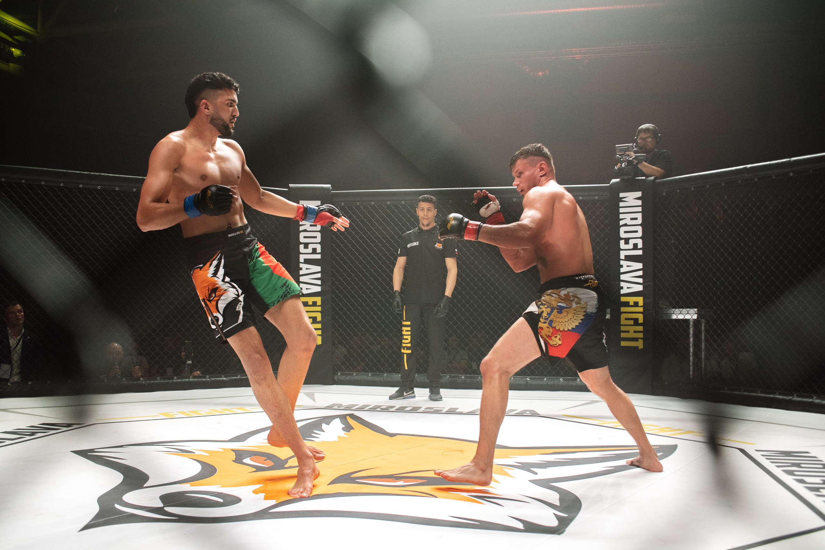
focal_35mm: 38
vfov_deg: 34.8
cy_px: 275
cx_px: 412
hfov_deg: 50.3
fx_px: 879
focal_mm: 38
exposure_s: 1/800
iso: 2000
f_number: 4
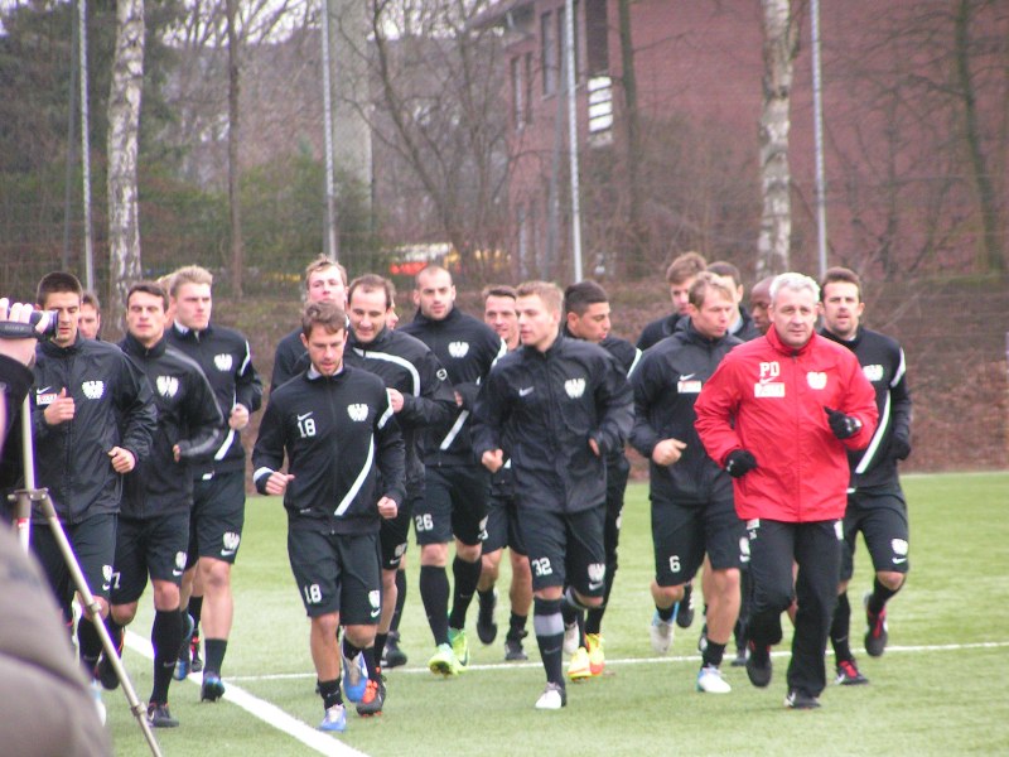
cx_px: 504
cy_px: 378
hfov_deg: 6.4
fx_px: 9065
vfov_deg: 4.8
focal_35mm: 311
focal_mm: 47.6
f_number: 3.5
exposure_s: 1/125
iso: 200
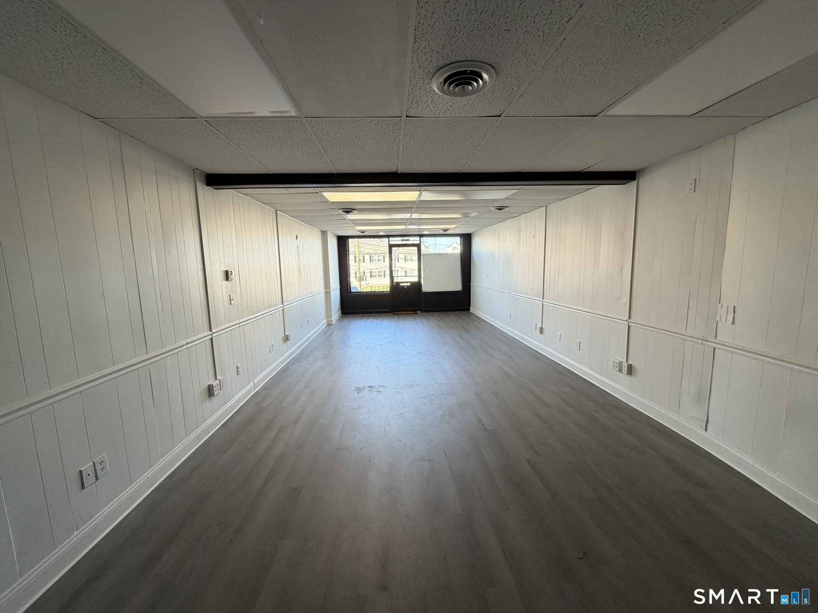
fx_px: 331
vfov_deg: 85.7
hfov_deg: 102.1
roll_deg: +1.4
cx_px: 409
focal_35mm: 14
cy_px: 306
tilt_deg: -6.5
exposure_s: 1/120
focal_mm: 2.22
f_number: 2.2
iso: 160
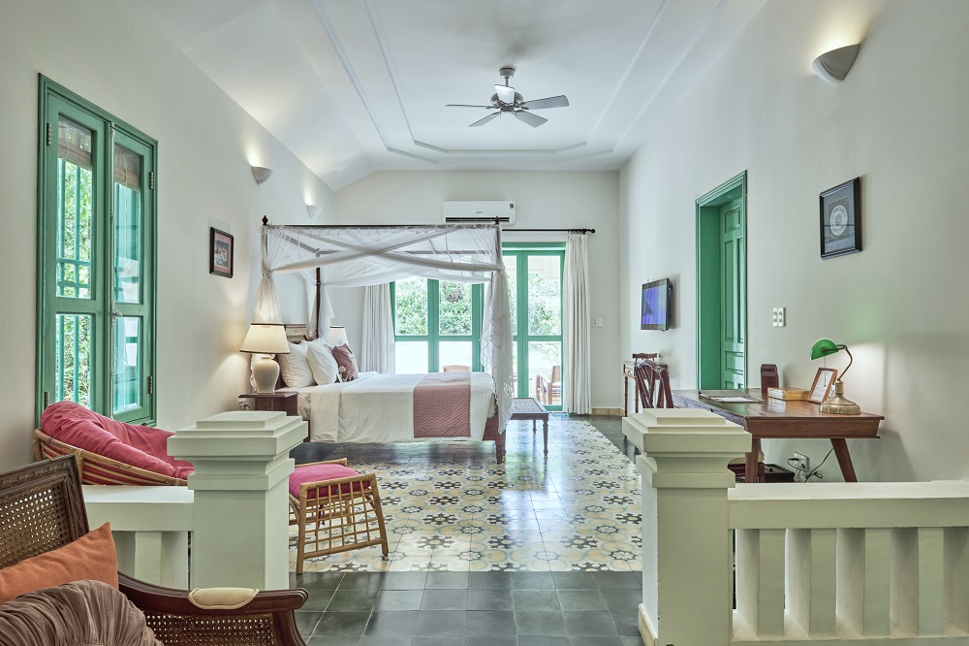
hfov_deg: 81.2
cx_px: 484
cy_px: 323
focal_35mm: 21
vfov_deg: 59.5
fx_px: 565
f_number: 9
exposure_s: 1/4
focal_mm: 13.8
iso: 200
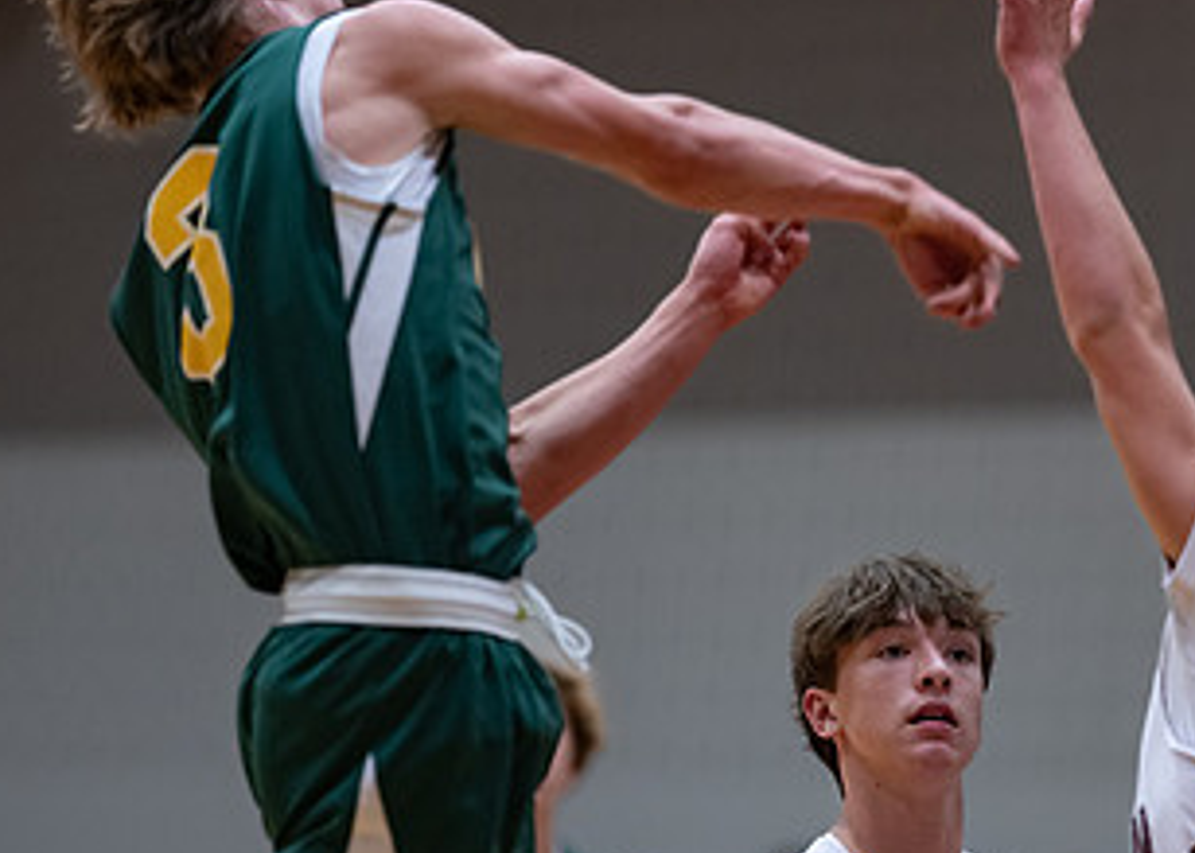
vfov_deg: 5.4
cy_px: 654
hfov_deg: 7.5
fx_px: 9058
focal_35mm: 267
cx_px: 825
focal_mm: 135
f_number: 1.8
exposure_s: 1/1000
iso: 1250
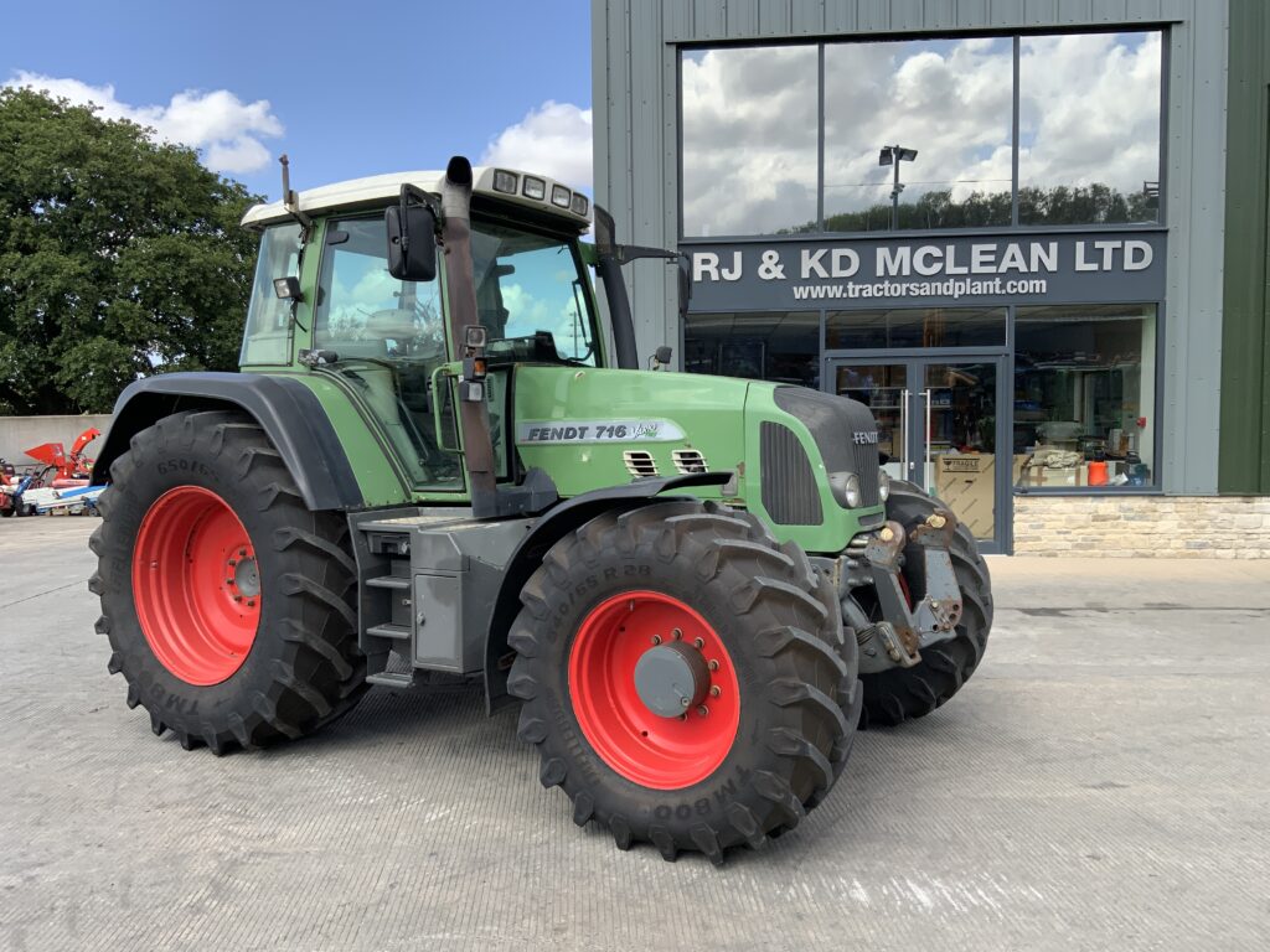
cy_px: 476
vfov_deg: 48.2
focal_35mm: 29
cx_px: 635
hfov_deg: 61.7
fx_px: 1064
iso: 16
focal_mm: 3
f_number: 1.8
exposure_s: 1/842
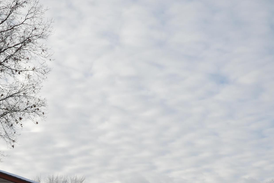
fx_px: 563
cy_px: 175
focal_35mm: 74
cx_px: 85
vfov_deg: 18.1
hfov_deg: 27.1
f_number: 7.1
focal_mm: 20
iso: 100
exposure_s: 1/200
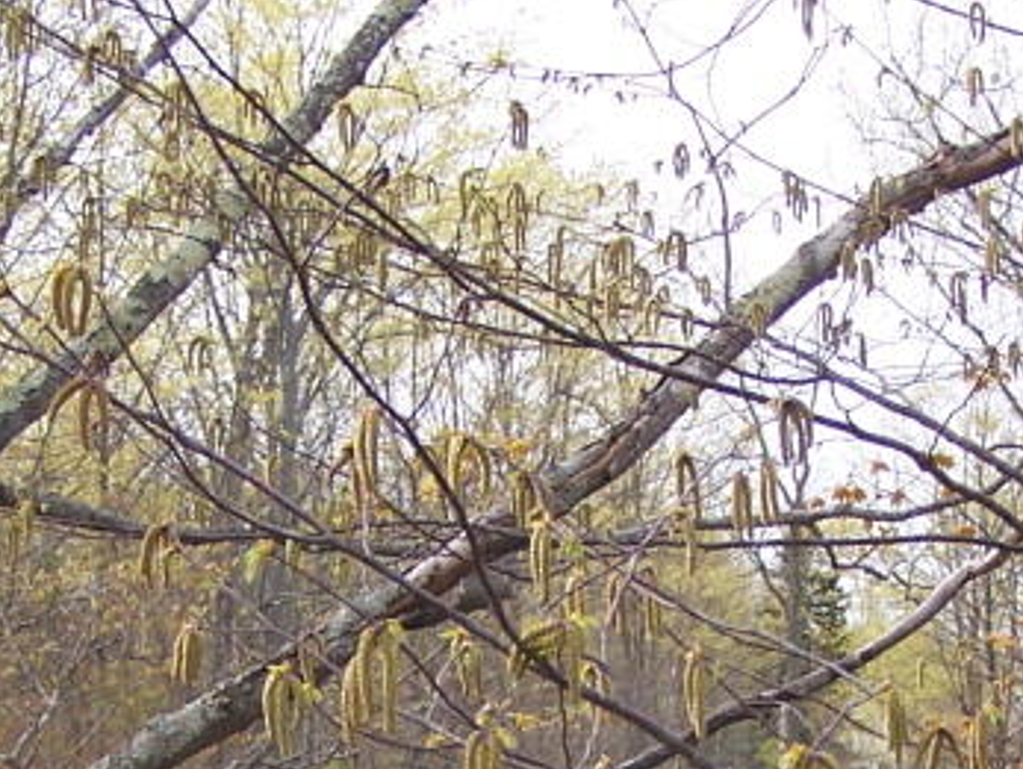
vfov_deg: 13.0
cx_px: 657
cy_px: 825
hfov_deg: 17.5
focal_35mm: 112
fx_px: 3313
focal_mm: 6.3
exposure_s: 1/400
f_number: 2.8
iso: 80
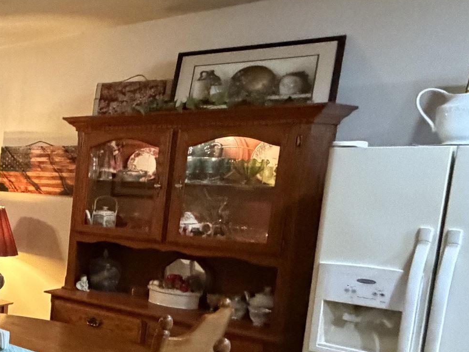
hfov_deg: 27.4
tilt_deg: -6.7
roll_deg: +1.0
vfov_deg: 32.6
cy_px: 240
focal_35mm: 44
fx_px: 596
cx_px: -255
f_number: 2.2
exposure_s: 1/60
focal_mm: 2.22
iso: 1250
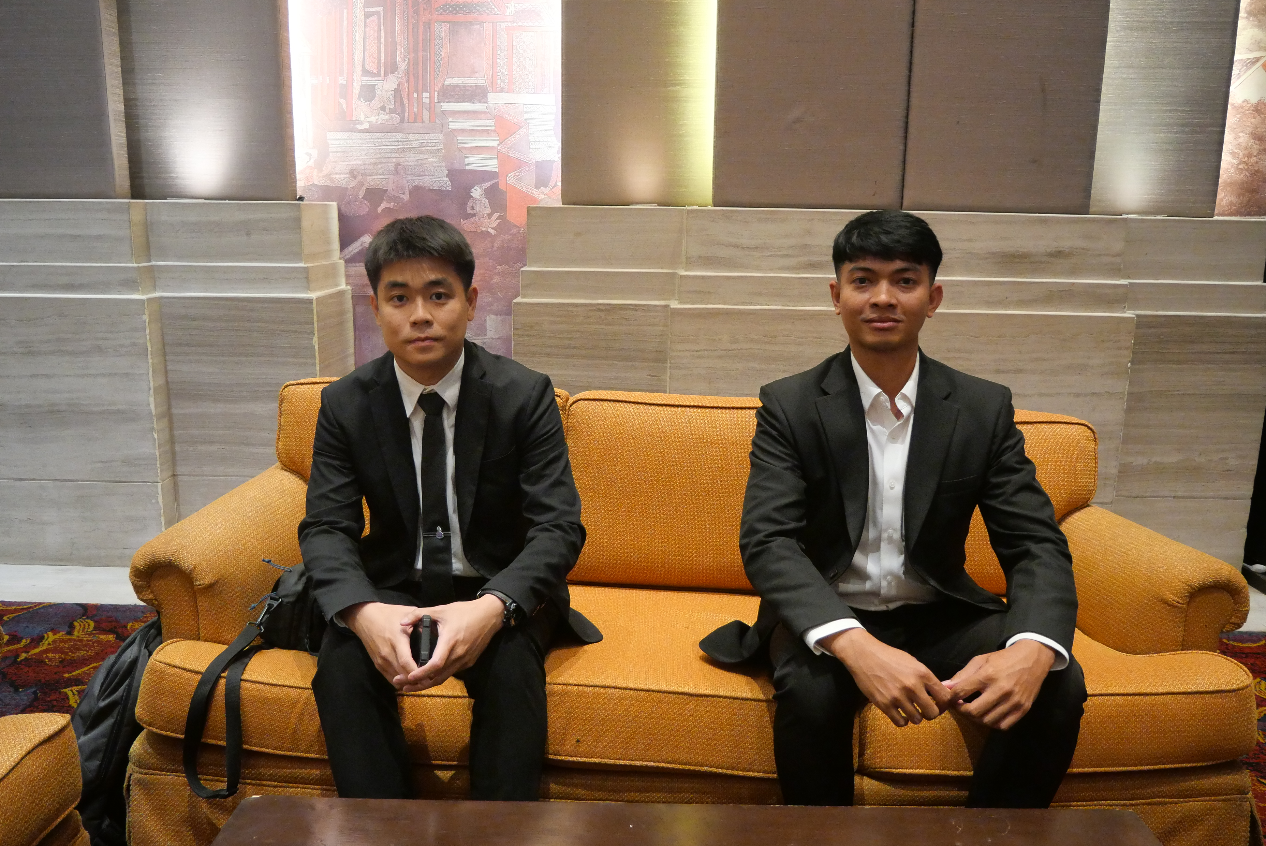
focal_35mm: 29
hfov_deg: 63.6
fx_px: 1020
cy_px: 423
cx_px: 633
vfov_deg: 45.0
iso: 3200
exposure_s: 1/125
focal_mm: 14
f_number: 3.6
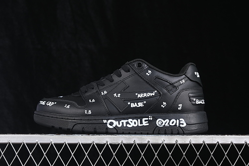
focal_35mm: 75
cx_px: 124
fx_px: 519
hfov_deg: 27.0
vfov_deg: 18.2
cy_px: 83
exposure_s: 1/60
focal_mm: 50
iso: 160
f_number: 6.3
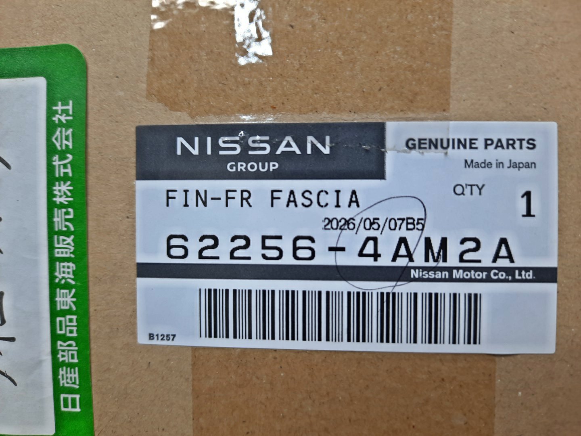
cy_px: 218
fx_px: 420
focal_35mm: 25
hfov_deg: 69.4
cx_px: 290
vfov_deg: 54.9
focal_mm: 4.6
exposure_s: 1/50
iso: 43
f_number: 2
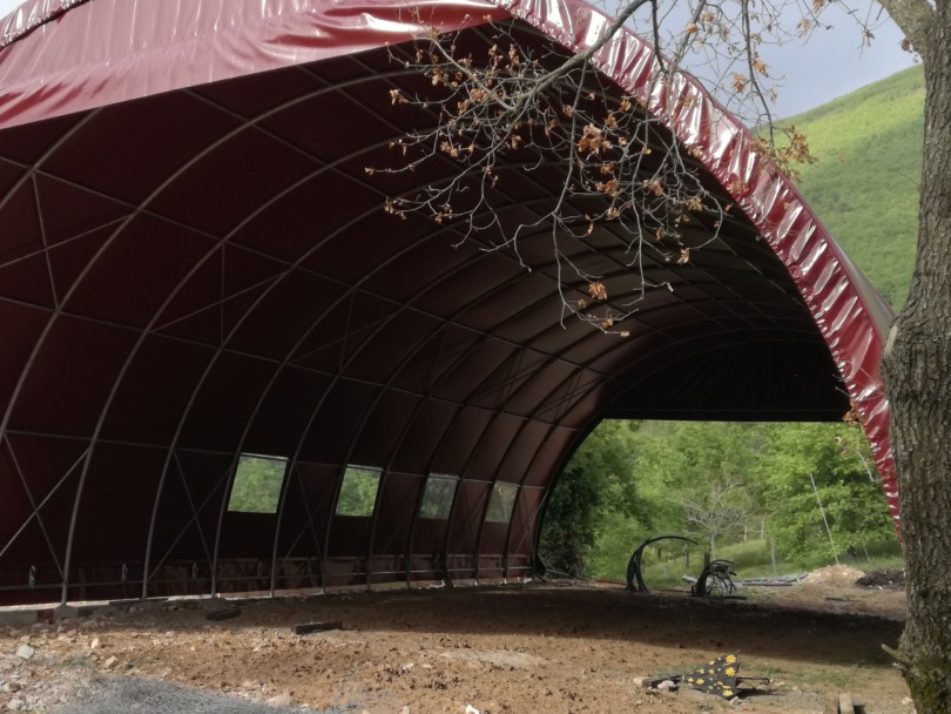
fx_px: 1099
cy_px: 396
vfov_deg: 35.9
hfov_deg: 46.2
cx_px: 339
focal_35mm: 40
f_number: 2
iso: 50
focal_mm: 3.79
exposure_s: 1/432
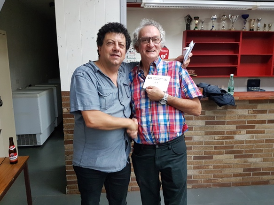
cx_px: 134
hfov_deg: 65.3
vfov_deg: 51.3
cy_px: 103
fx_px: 214
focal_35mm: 27
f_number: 1.7
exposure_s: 1/50
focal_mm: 4.2
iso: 250
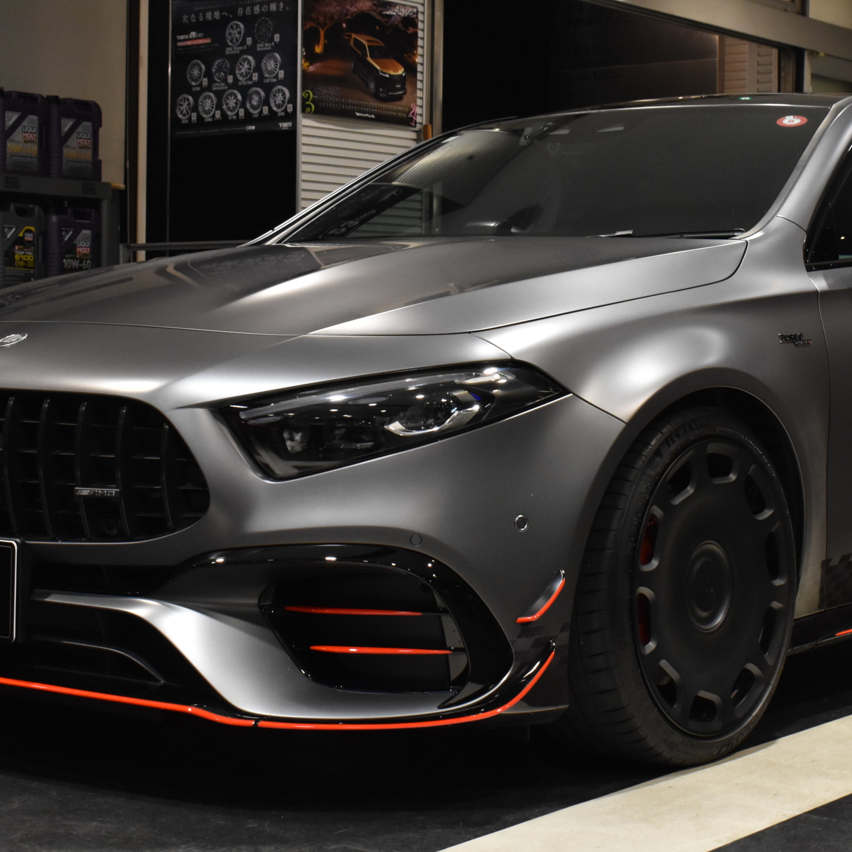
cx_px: 522
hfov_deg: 25.3
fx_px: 1894
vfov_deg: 25.3
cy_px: 378
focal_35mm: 68
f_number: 8
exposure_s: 1/50
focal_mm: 30
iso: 1800
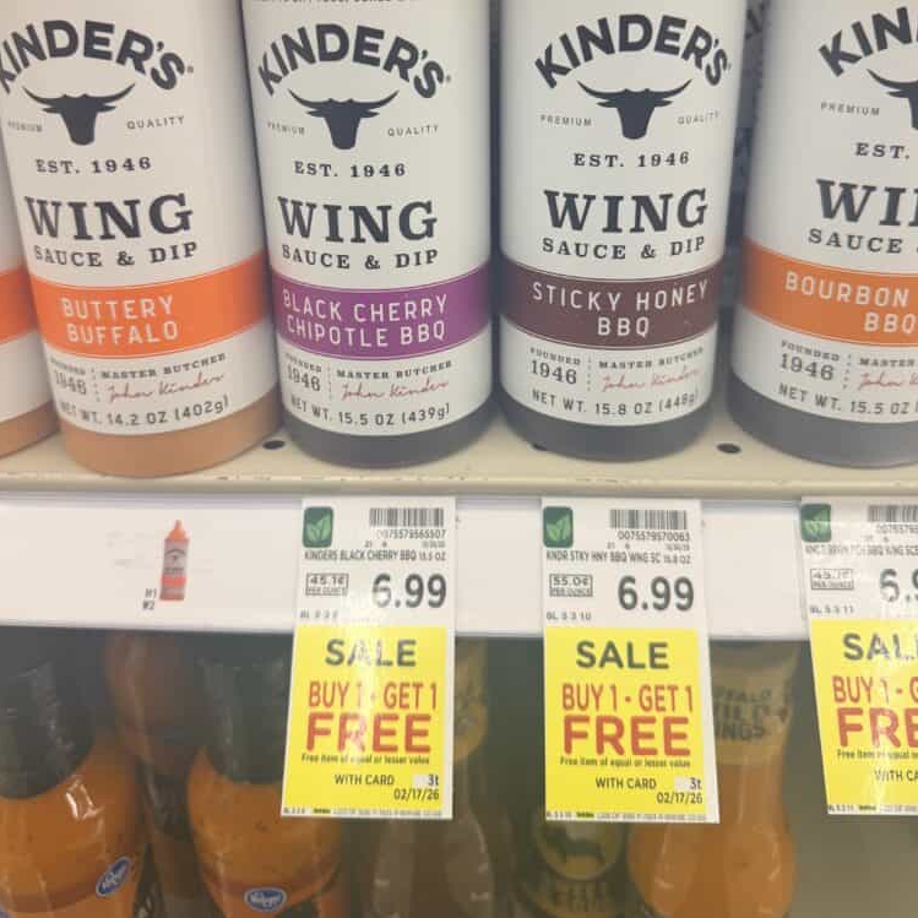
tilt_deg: -20.5
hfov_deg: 55.6
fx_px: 870
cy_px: 294
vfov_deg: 54.3
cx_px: 468
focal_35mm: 29
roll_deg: +1.6
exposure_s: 1/65
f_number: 1.78
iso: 125
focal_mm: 6.76
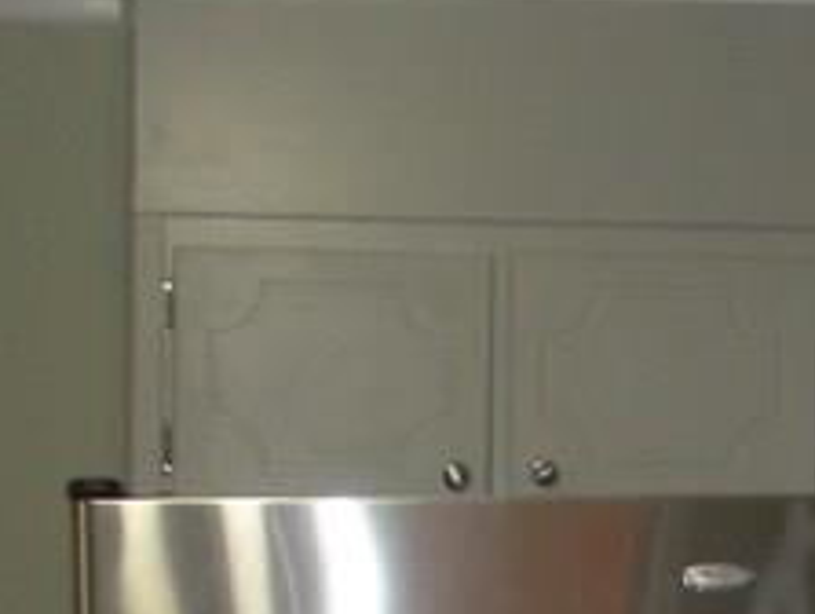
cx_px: 1604
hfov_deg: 10.9
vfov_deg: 8.6
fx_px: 3891
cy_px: 1148
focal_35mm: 165
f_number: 3.5
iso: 122
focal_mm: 6.3
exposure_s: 1/30
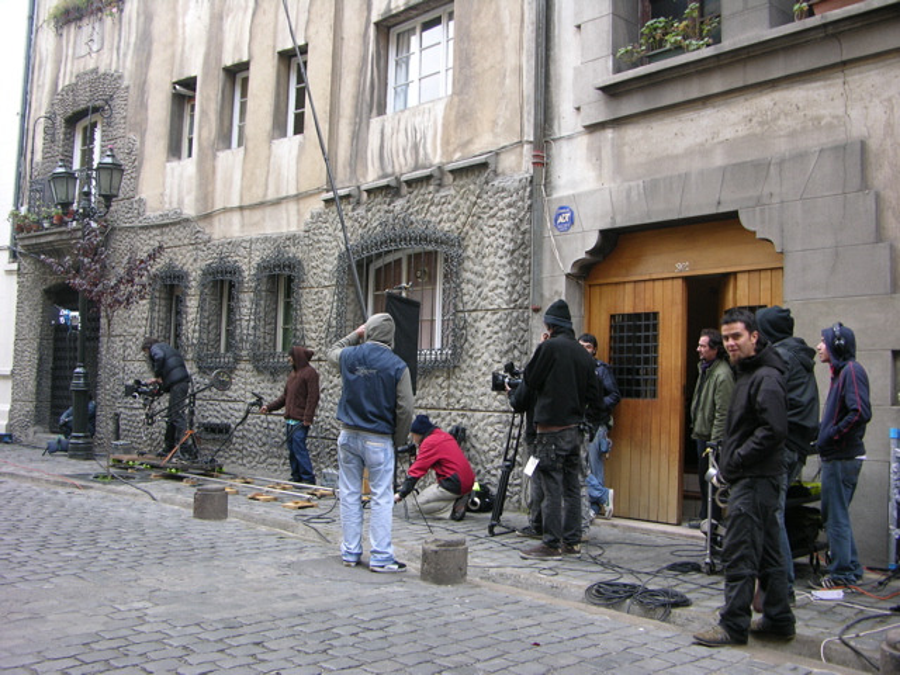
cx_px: 450
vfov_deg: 40.7
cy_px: 338
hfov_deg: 52.6
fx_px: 910
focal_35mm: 35
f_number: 2.8
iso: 50
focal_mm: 8.9
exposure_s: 1/34.1
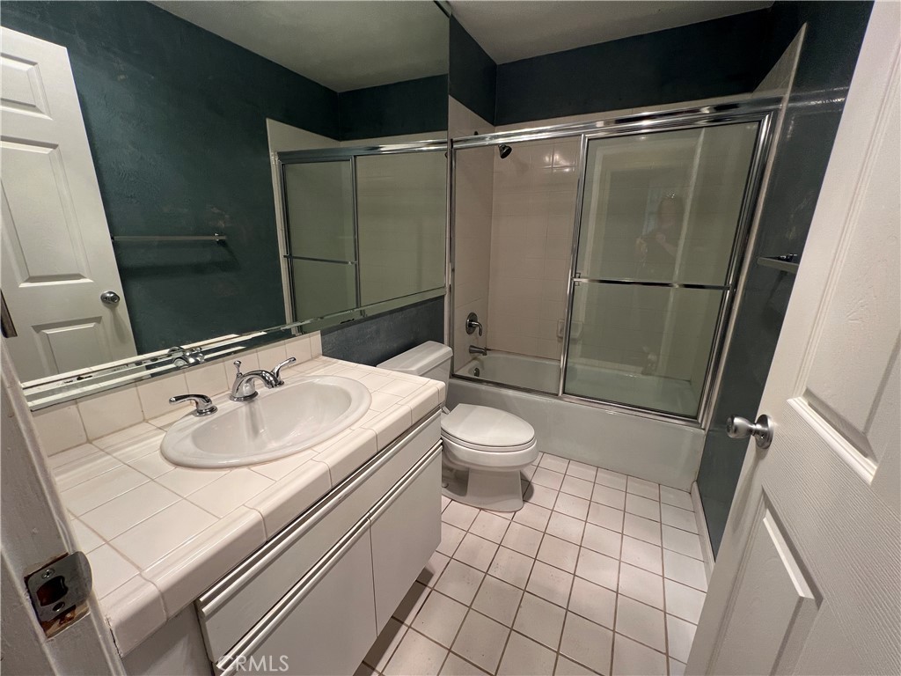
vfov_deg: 89.9
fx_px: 338
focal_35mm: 13
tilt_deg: -15.7
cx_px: 450
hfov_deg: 106.2
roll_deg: -0.5
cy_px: 338
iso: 80
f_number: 1.8
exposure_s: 1/120
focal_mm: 1.57
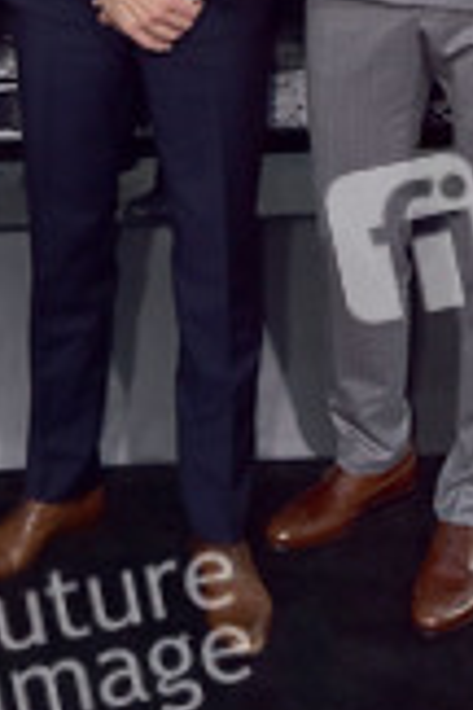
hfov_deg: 15.3
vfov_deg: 22.0
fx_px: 1754
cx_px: 155
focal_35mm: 89
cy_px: 0
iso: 640
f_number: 6.3
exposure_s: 1/320
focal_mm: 36
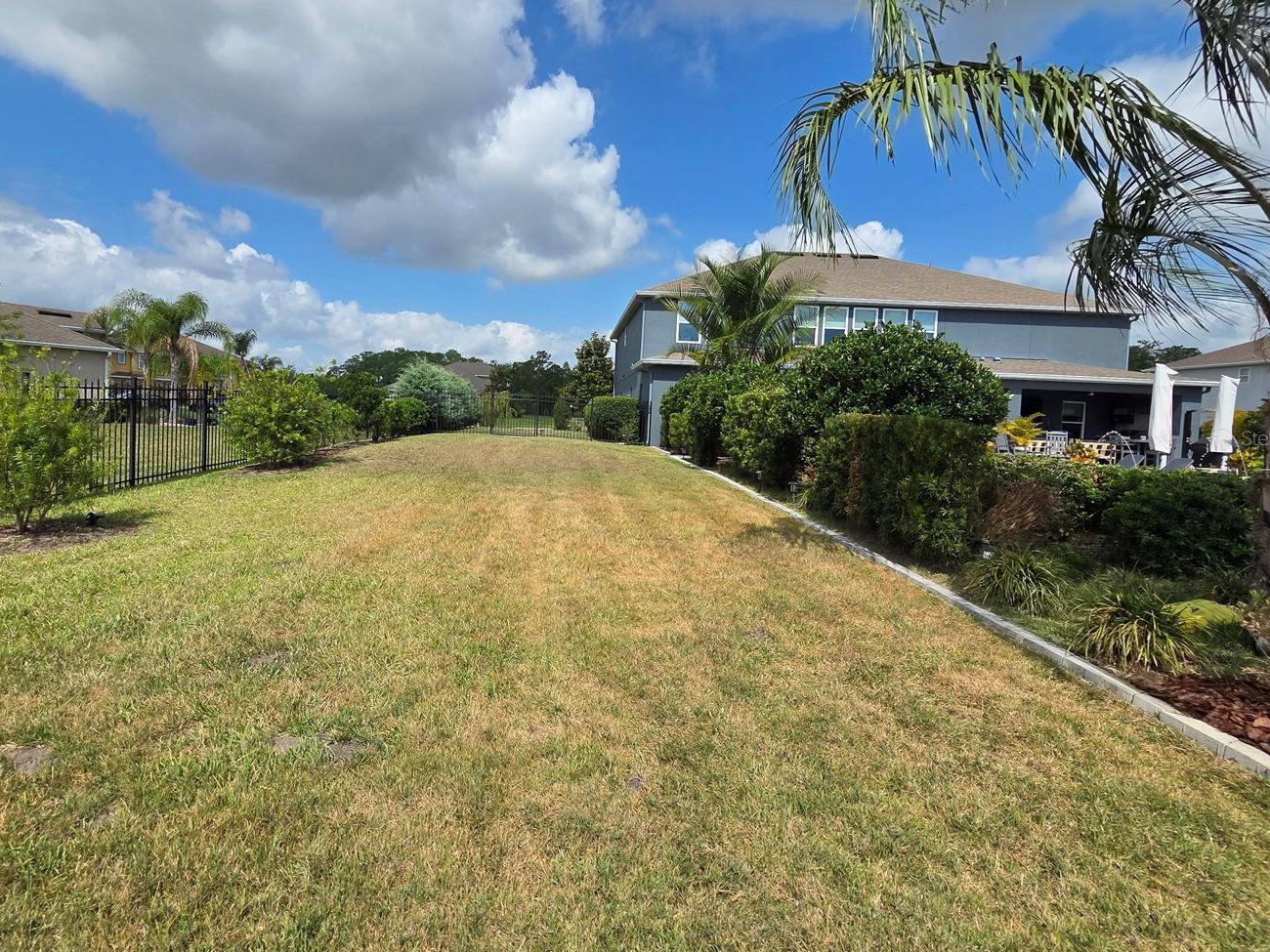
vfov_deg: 78.0
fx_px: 587
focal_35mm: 16
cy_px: 437
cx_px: 552
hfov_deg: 94.0
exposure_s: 1/3109
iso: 50
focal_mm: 2.2
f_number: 2.2
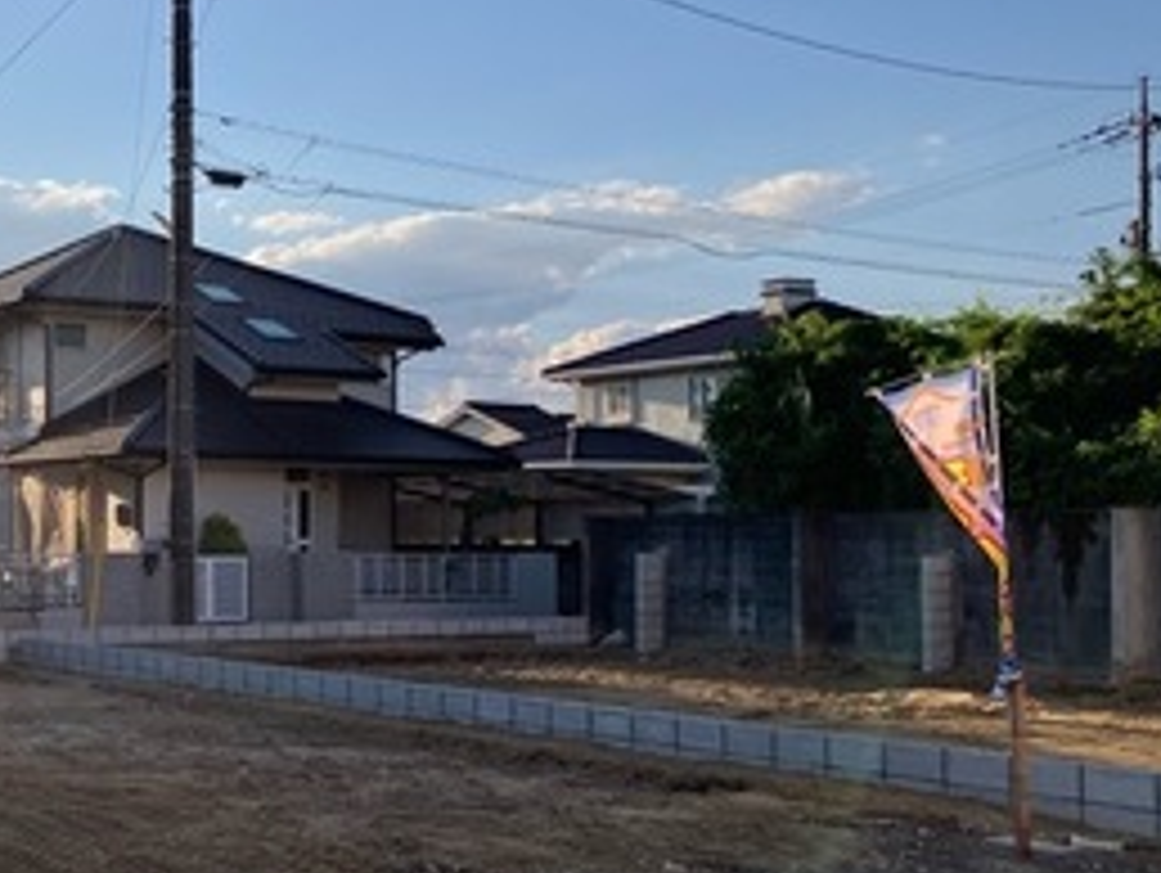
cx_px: 122
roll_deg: -1.9
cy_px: 522
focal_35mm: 52
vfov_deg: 28.0
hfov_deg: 34.8
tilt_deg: +1.2
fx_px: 1746
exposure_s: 1/2208
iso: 32
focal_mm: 3.99
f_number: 1.8
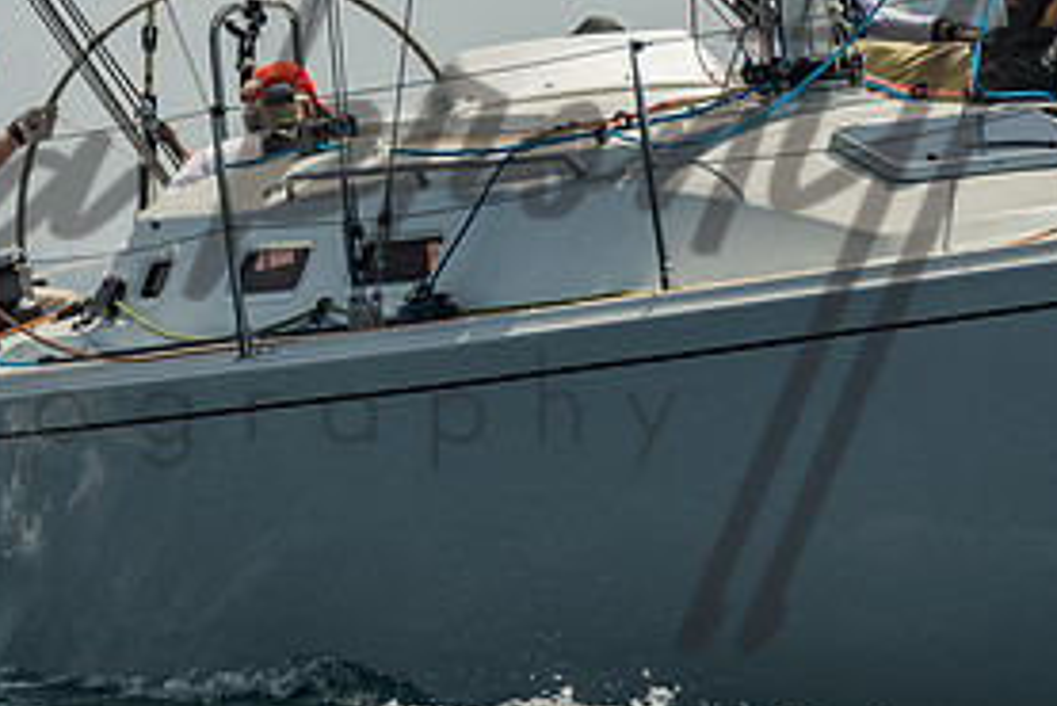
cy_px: -47
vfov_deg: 2.4
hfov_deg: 3.6
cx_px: 129
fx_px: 16920
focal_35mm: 576
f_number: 6.3
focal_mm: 200
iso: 320
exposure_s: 1/1600
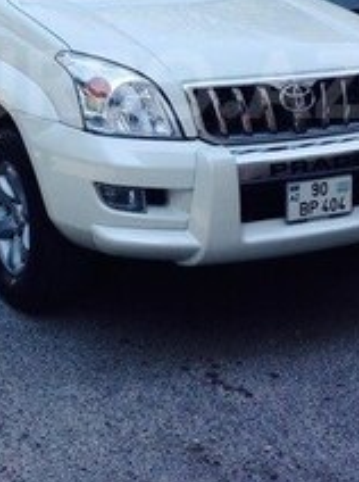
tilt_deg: -10.4
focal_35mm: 82
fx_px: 1138
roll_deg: +1.3
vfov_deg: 23.5
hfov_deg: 17.9
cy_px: 84
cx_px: 134
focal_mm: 4.28
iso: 50
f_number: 2.4
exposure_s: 1/672
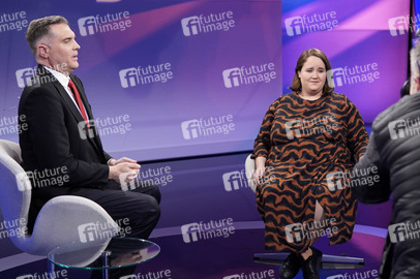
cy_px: 153
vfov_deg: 26.9
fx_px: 583
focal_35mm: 50
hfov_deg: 39.6
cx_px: 222
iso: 640
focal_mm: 30
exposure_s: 1/160
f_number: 2
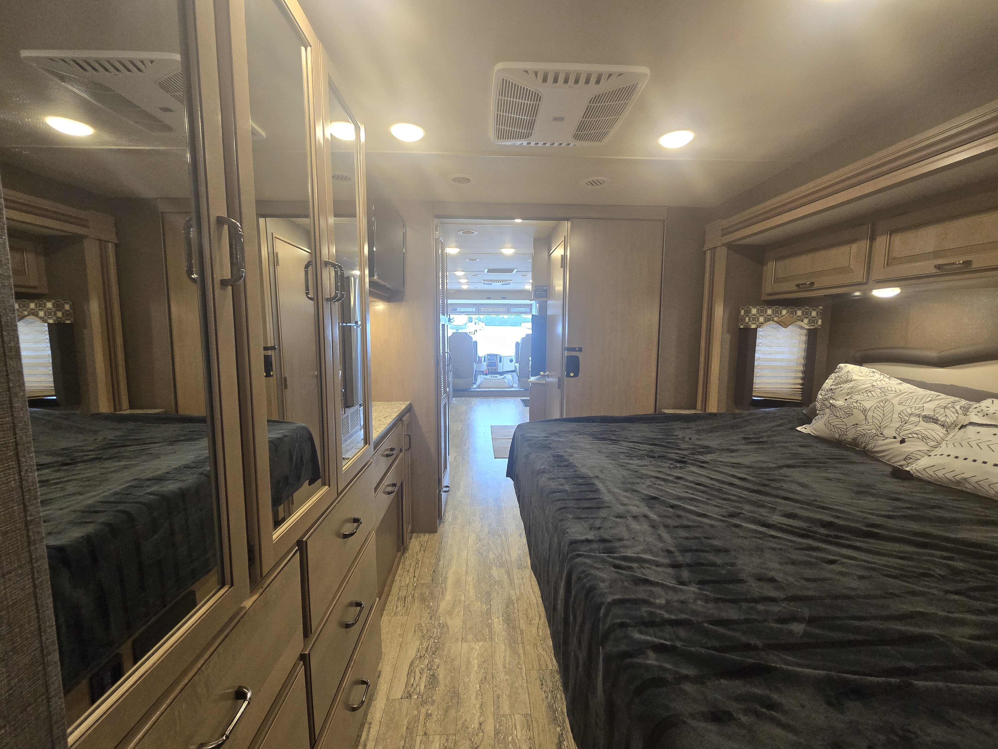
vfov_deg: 89.9
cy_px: 374
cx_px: 499
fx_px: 375
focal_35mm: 13
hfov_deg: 106.2
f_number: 2.2
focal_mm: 2.2
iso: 320
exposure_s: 1/60
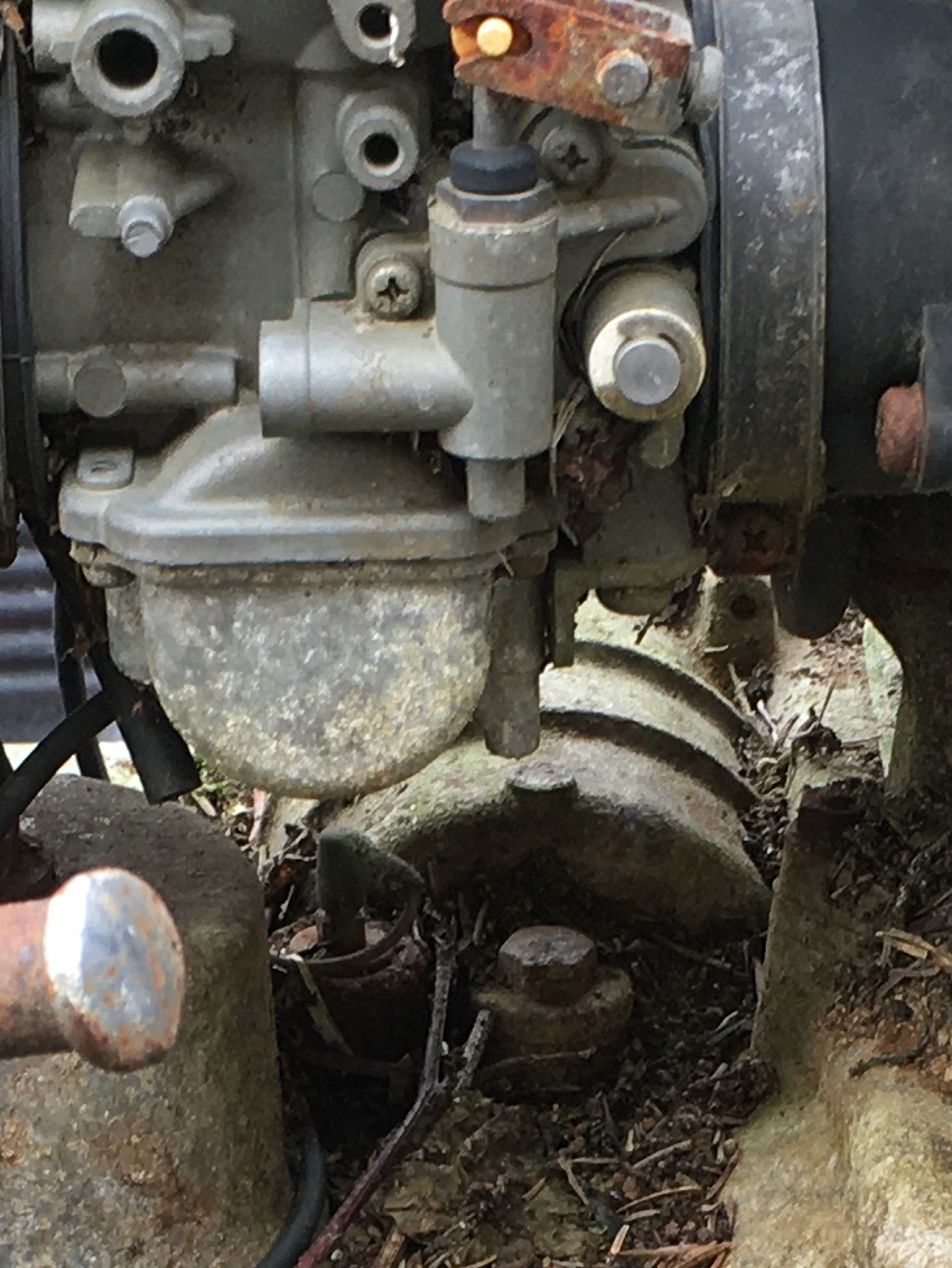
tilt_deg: -37.1
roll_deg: +1.7
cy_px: 1316
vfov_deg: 16.0
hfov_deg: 12.3
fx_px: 4398
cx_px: 573
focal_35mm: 120
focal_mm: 4.15
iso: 25
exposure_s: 1/60
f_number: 2.2
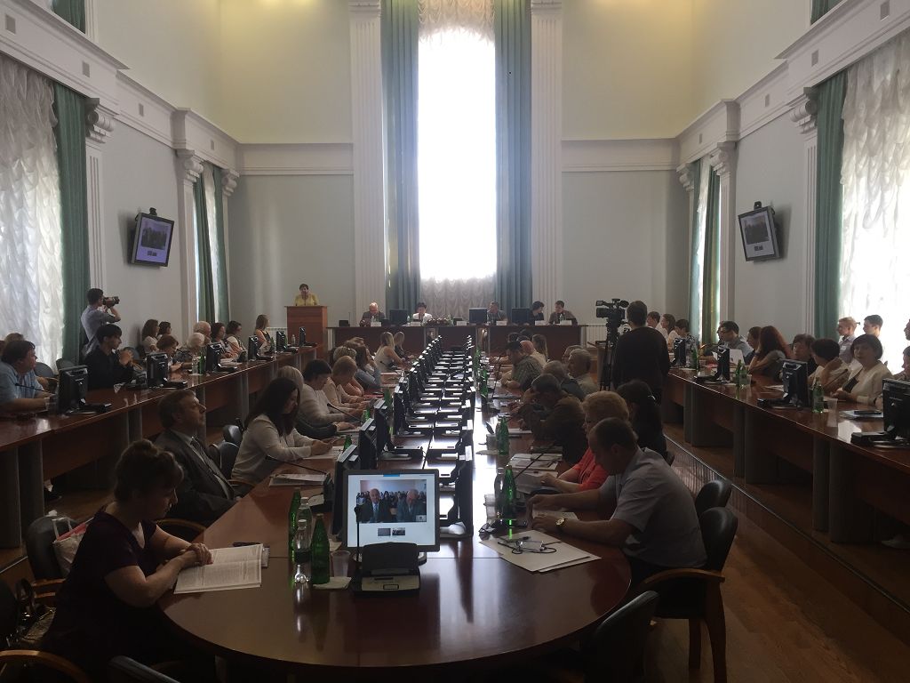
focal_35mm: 29
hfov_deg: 61.7
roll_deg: -0.5
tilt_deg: -1.9
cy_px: 342
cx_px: 455
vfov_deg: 48.2
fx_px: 762
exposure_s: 1/33
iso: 32
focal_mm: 4.15
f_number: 2.2
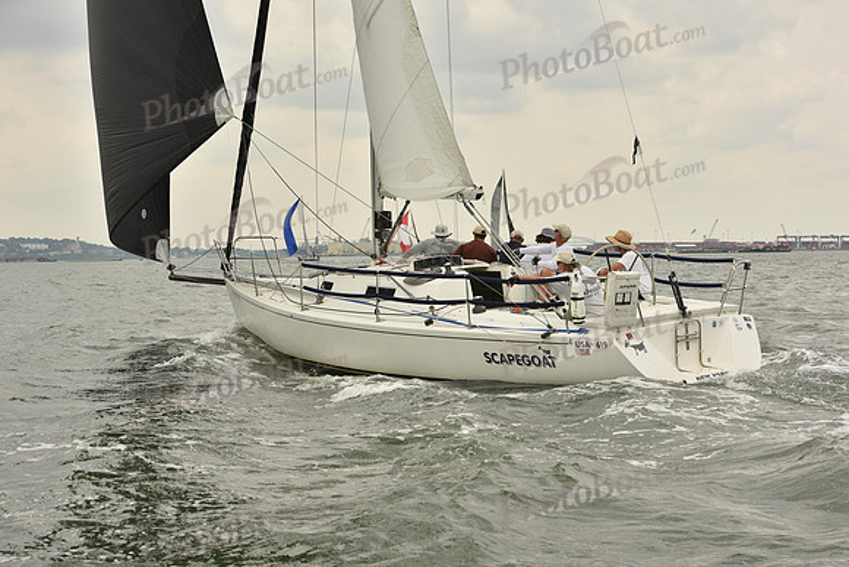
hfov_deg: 28.8
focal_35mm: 70
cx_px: 424
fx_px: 1651
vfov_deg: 19.5
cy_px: 284
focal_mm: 70
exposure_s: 1/640
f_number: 9
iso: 250
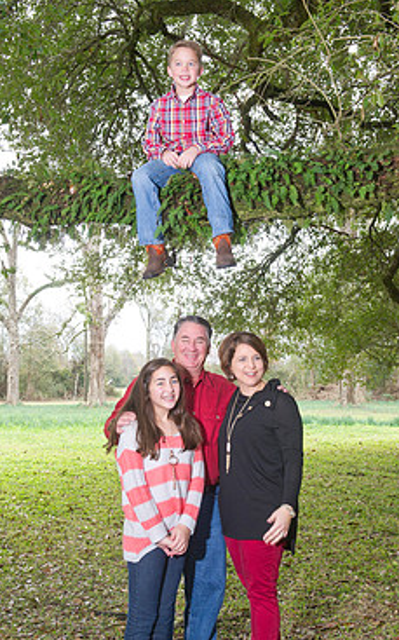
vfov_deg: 40.3
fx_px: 871
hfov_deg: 25.8
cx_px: 177
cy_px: 352
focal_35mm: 50
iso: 800
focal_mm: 40
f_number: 5.6
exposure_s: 1/80
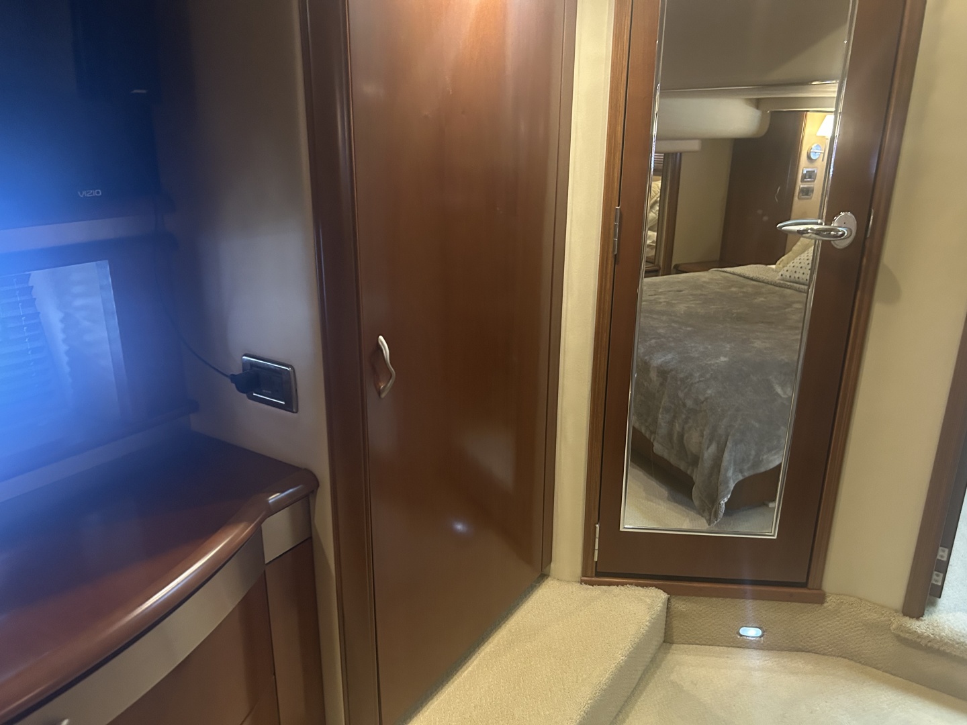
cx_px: 484
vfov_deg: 53.1
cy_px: 362
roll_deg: -0.9
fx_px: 726
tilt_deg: -16.4
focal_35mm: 26
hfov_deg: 67.3
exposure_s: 1/30
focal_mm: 5.7
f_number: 1.5
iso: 500
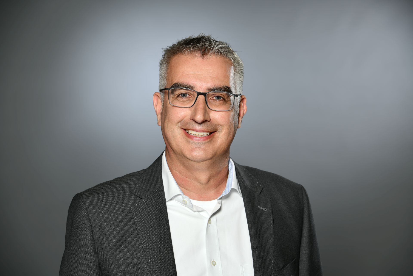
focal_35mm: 155
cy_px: 138
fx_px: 1778
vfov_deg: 8.9
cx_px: 206
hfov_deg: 13.2
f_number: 8
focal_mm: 155
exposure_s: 1/160
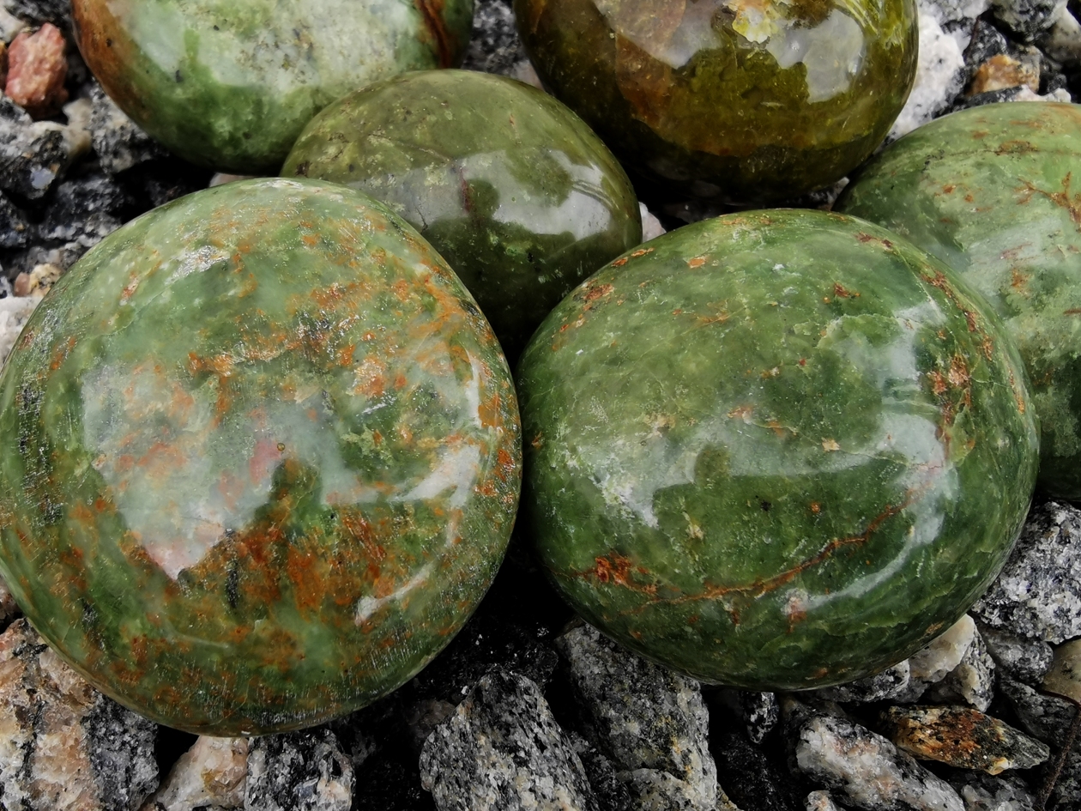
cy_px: 406
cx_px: 540
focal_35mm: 26
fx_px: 812
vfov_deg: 53.1
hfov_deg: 67.3
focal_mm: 2.26
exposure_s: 1/122
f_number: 2.2
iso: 50
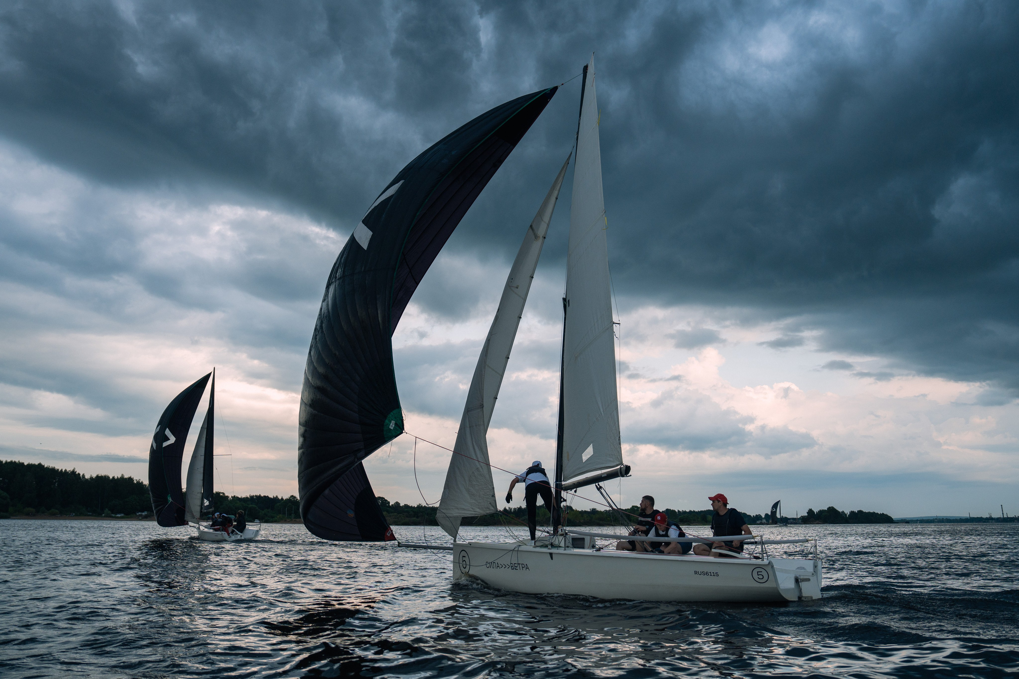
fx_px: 780
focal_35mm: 28
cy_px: 345
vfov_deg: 47.1
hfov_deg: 66.3
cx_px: 514
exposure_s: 1/1000
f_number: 2.8
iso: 250
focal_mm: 26
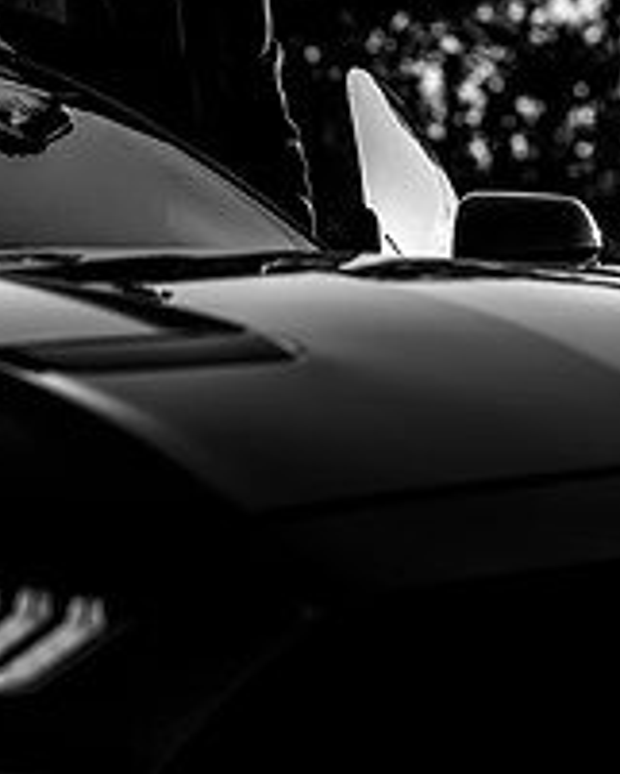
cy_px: 258
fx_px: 4332
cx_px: 89
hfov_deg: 8.2
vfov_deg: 10.2
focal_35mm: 189
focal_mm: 90
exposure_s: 1/250
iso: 31
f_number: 3.5
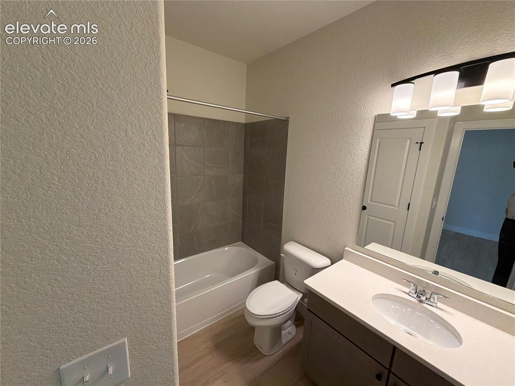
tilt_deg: -13.0
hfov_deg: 102.1
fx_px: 208
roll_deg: -2.6
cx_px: 258
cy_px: 193
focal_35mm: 14
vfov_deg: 85.7
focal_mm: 2.22
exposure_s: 1/120
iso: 250
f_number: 2.2
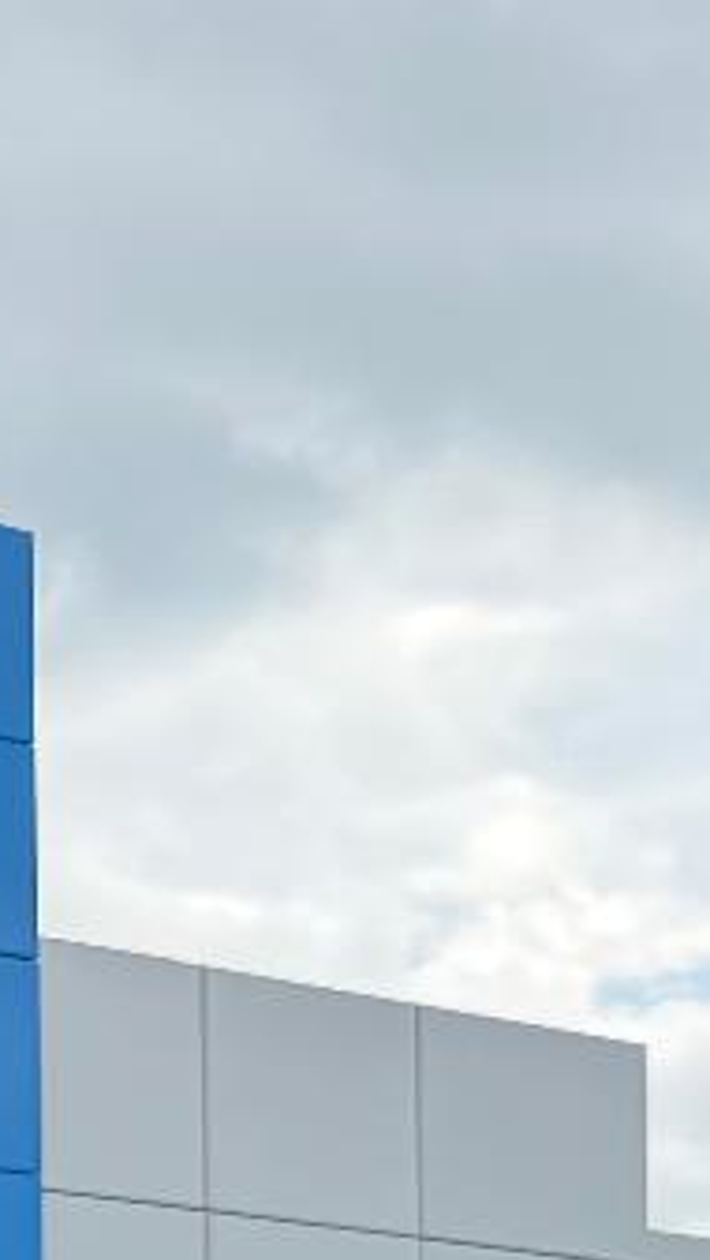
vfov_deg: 12.9
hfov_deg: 7.0
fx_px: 4978
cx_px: -1663
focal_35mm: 149
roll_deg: +1.8
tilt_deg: -3.0
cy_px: 2382
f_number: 1.78
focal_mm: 6.76
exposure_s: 1/2445
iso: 100
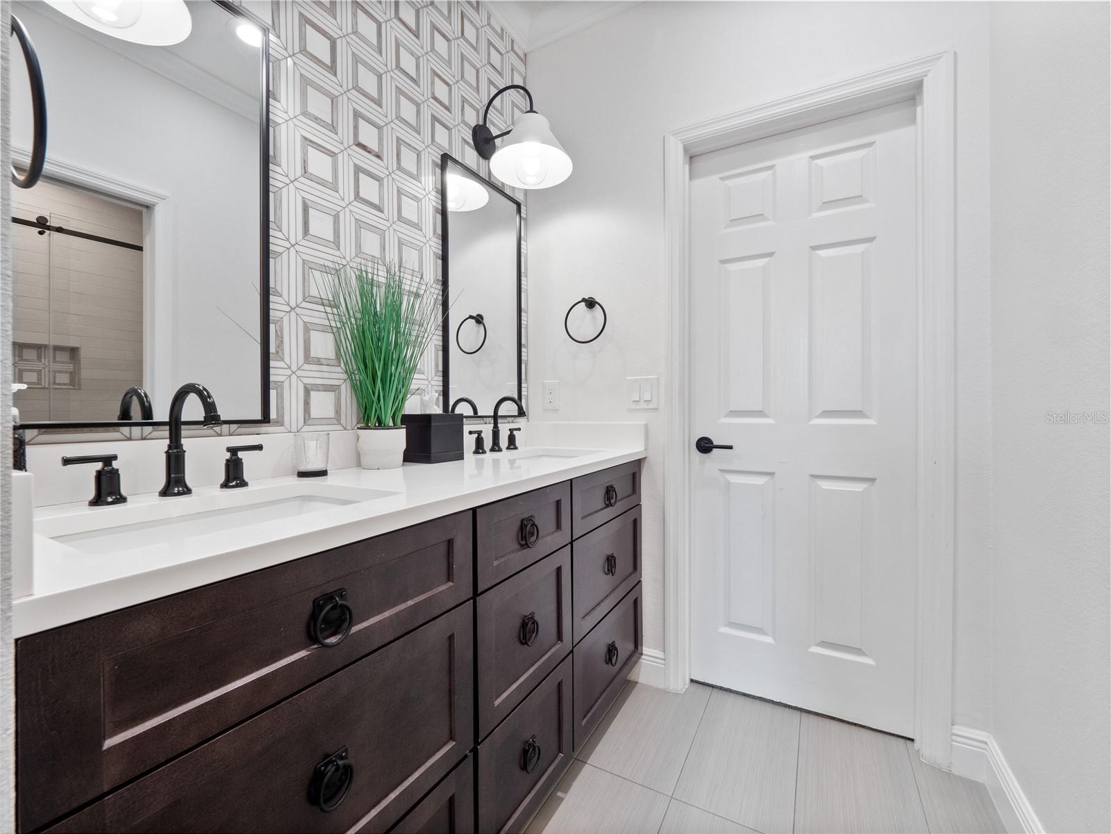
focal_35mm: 14
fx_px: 449
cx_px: 556
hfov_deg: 102.1
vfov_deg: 85.7
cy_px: 417
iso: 320
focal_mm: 7
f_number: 8
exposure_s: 1/10
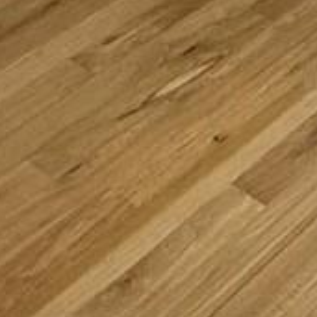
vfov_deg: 11.2
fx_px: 1202
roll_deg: -1.1
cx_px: 347
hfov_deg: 14.7
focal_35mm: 116
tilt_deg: -4.8
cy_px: -551
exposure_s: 1/120
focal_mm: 2.22
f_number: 2.2
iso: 50
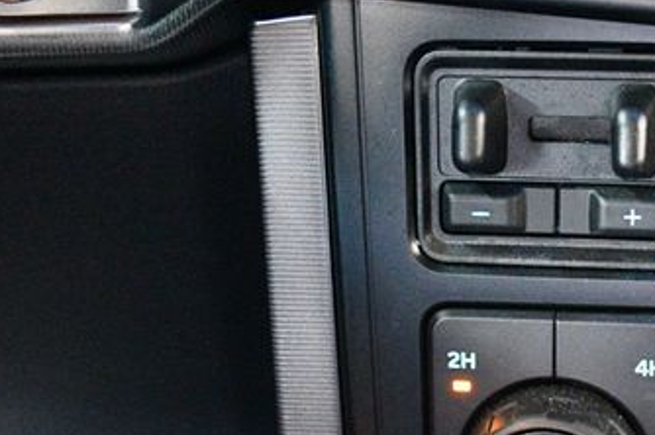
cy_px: 361
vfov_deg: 19.5
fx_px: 1254
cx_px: 557
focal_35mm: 69
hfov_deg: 28.4
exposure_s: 1/15
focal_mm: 24
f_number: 4
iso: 12800
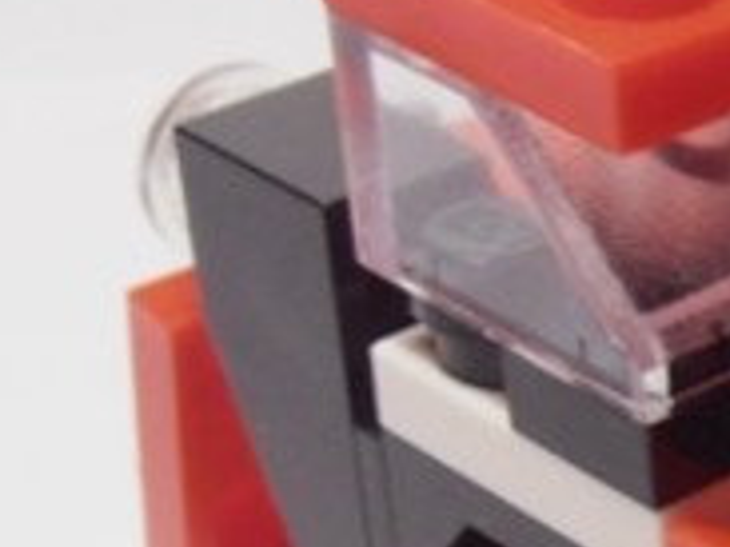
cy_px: 585
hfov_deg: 10.4
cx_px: 1221
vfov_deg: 8.1
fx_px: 3836
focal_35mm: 182
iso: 80
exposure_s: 1/40
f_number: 3.9
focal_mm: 6.61
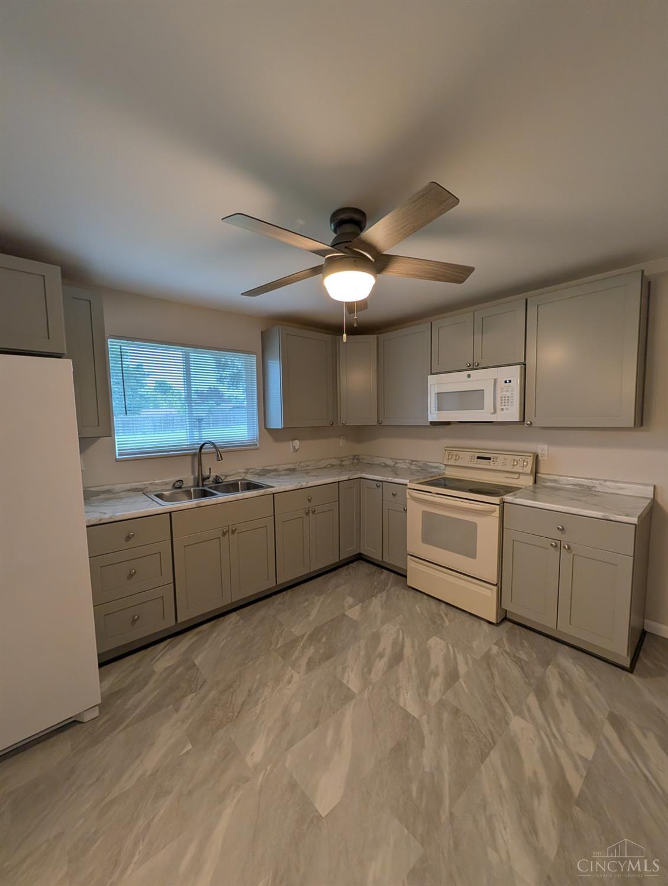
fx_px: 308
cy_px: 443
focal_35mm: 12
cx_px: 334
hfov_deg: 94.7
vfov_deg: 110.4
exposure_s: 1/120
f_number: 1.7
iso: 98
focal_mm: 2.02
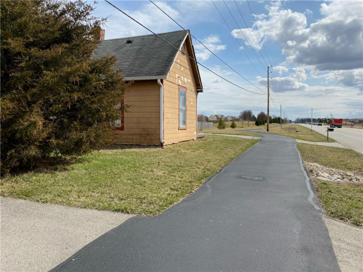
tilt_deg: -2.3
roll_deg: -2.3
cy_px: 136
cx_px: 182
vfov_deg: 53.0
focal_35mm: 26
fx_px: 273
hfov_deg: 67.3
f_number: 1.8
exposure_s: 1/3497
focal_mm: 4.25
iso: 32
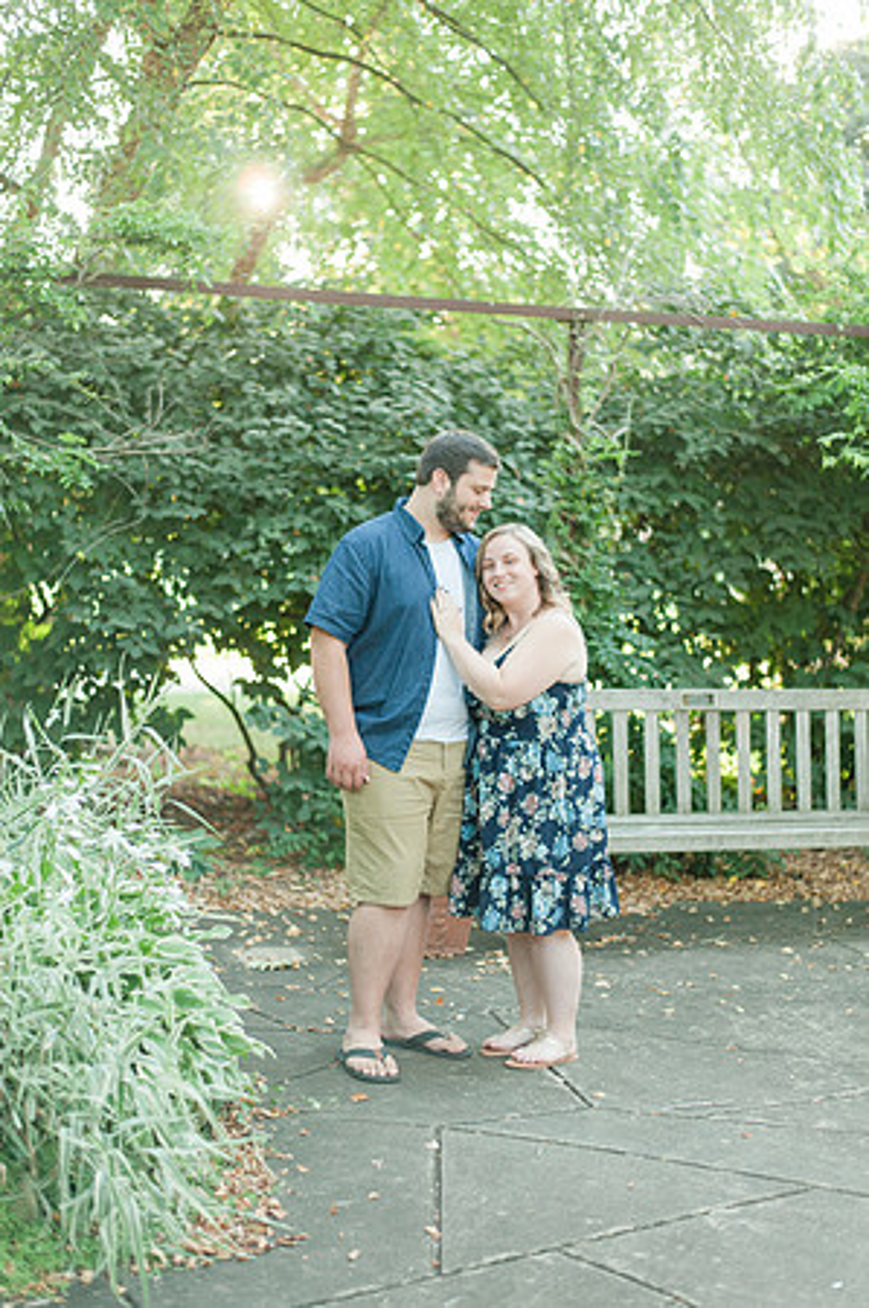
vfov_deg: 39.6
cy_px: 654
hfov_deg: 26.9
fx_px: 1814
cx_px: 434
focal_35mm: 50
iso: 640
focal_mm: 50
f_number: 1.8
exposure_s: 1/500
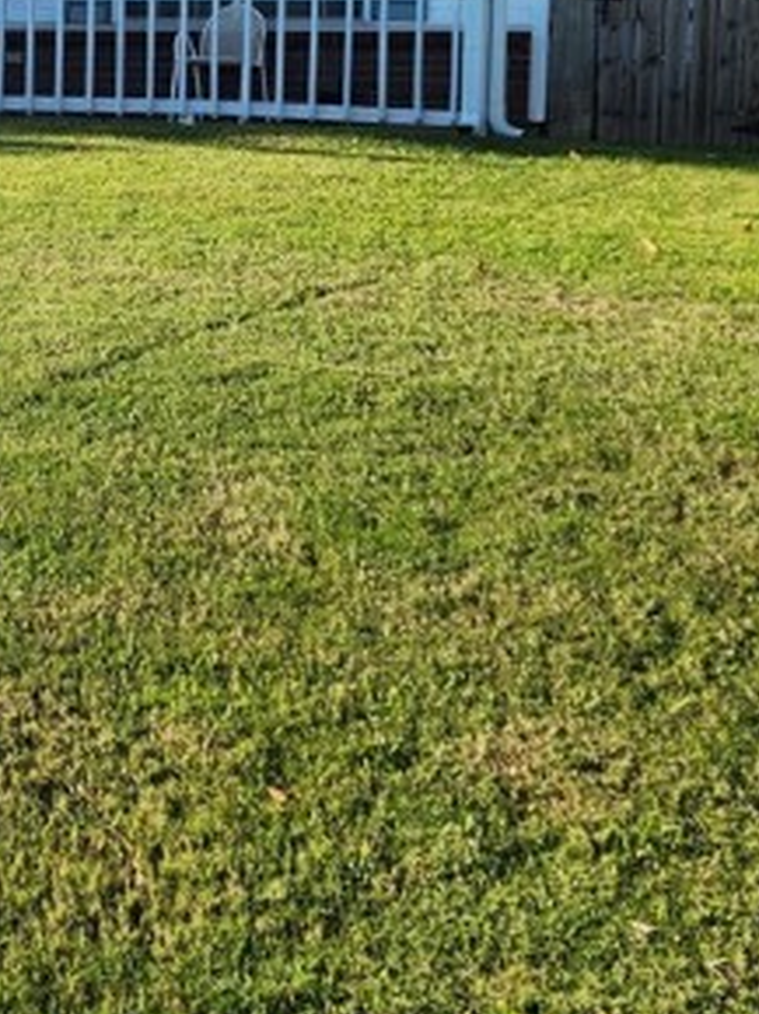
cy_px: 171
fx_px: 1786
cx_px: 59
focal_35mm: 61
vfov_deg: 30.7
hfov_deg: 23.3
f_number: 1.8
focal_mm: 6.4
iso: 12
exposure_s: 1/699
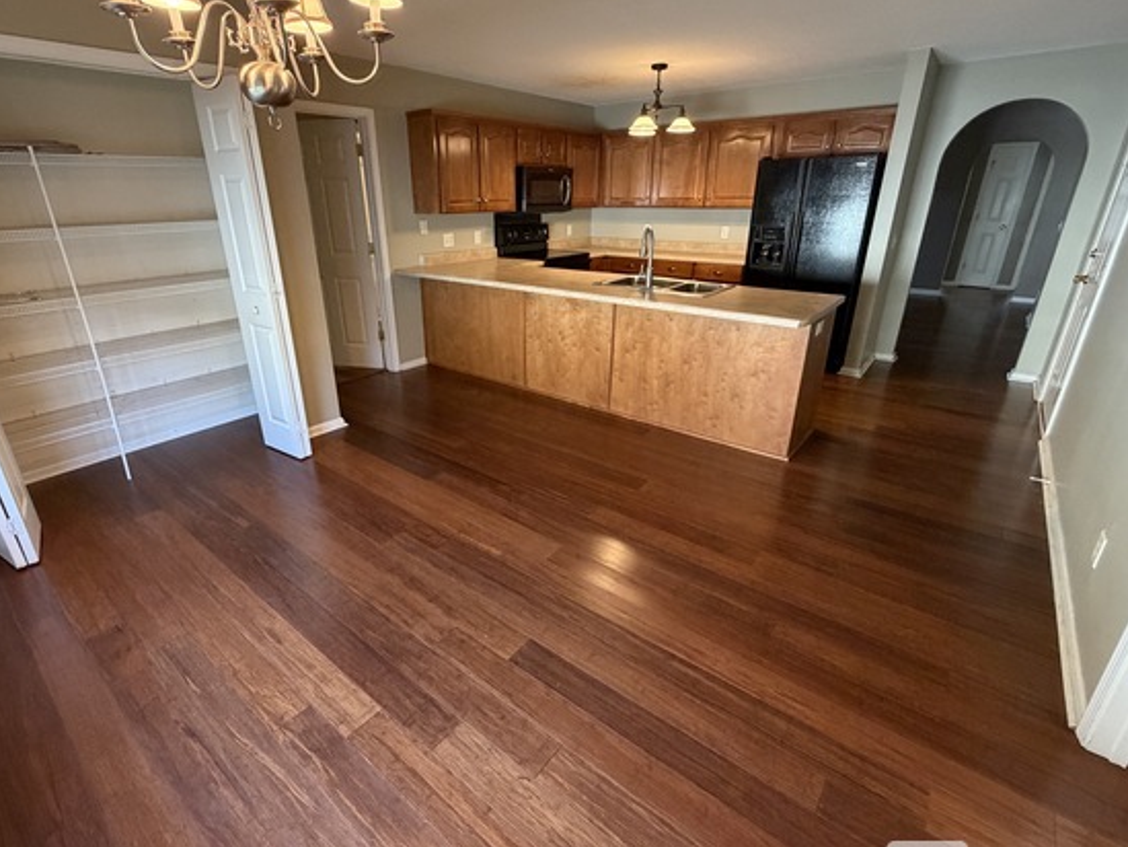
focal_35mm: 17
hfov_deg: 90.9
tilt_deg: -21.8
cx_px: 533
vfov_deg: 74.7
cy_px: 409
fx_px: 554
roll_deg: +0.8
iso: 500
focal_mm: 2.22
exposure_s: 1/60
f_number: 2.2
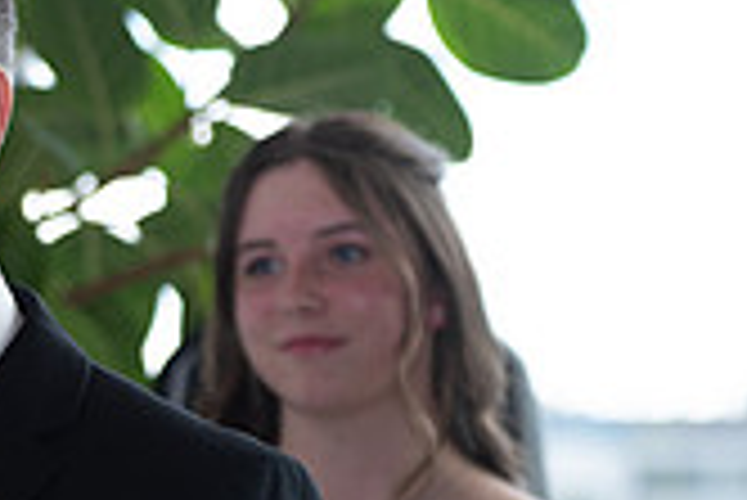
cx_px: -202
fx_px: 5067
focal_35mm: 244
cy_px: 426
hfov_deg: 8.3
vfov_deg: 5.6
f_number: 3.2
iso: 125
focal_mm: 70
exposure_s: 1/160
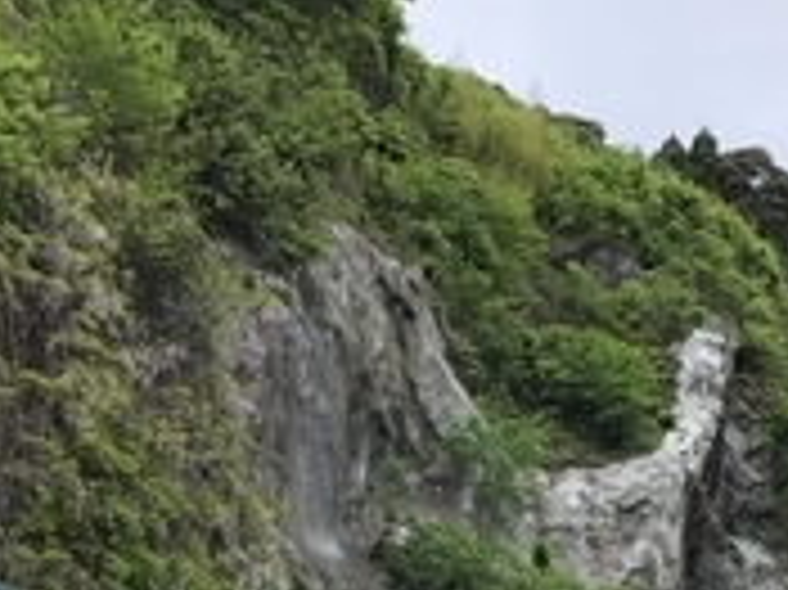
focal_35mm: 72
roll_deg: -1.2
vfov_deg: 19.8
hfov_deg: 26.6
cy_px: 599
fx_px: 1638
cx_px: 626
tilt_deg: +15.5
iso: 20
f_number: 1.8
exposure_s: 1/796
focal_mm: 3.99
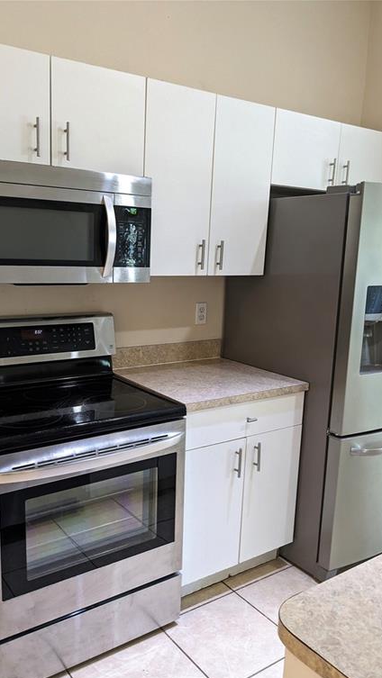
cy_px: 345
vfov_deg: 64.3
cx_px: 186
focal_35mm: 30
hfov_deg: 39.0
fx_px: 540
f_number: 1.73
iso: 141
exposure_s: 1/24
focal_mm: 4.38
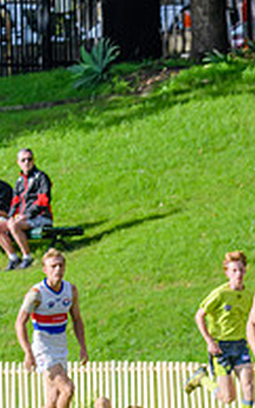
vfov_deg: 3.0
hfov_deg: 1.9
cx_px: 559
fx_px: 7751
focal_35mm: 696
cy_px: 352
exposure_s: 1/1600
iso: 800
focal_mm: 210
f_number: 8
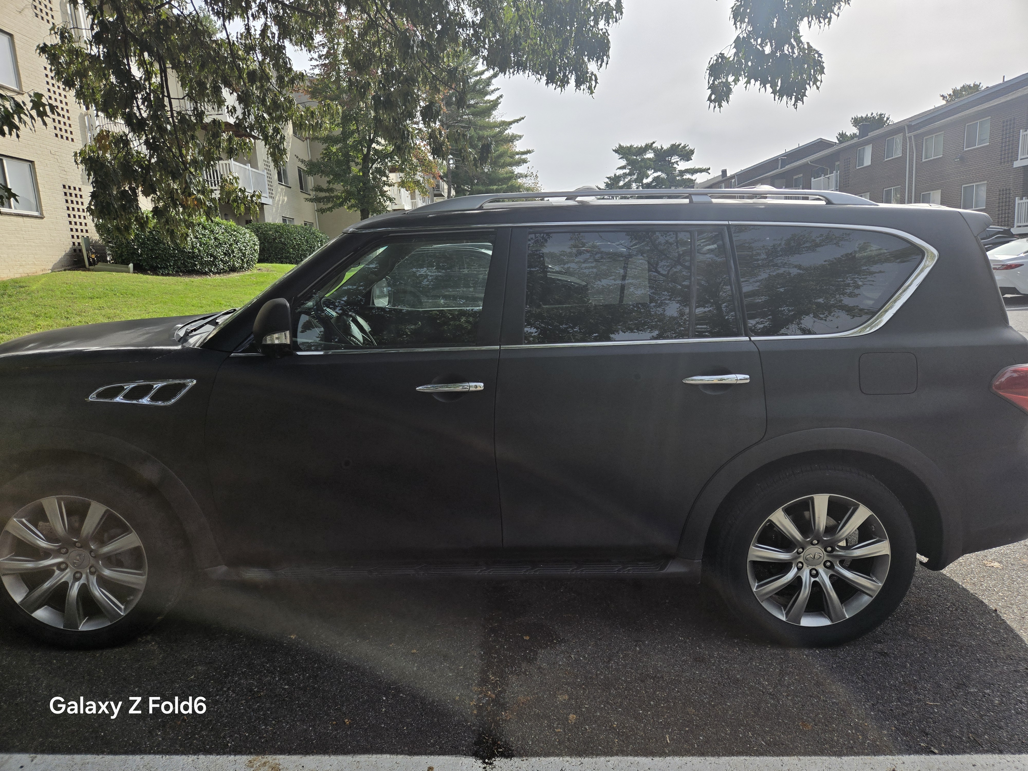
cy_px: 386
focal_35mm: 23
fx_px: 683
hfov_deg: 73.9
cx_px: 514
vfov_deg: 58.9
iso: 40
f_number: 1.8
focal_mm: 5.4
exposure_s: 1/2921
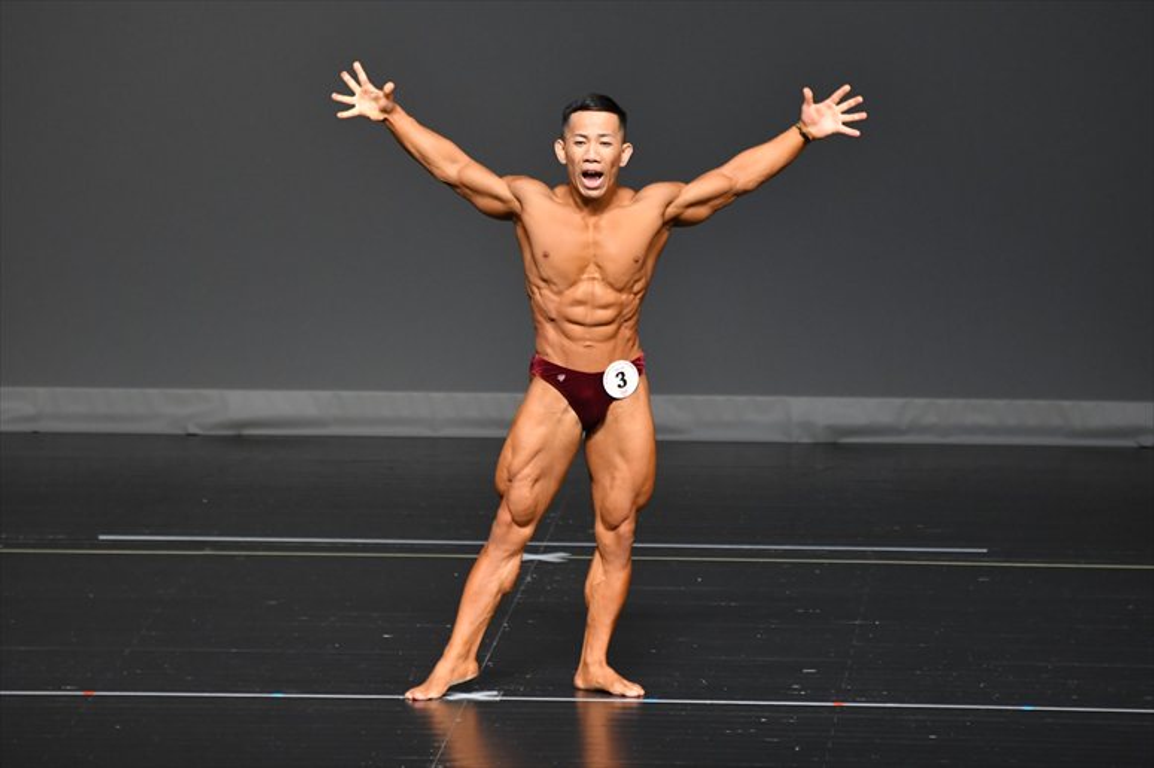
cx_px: 577
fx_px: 10093
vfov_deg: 4.4
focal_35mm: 315
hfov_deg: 6.5
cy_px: 384
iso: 2500
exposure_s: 1/400
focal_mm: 210
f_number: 5.6
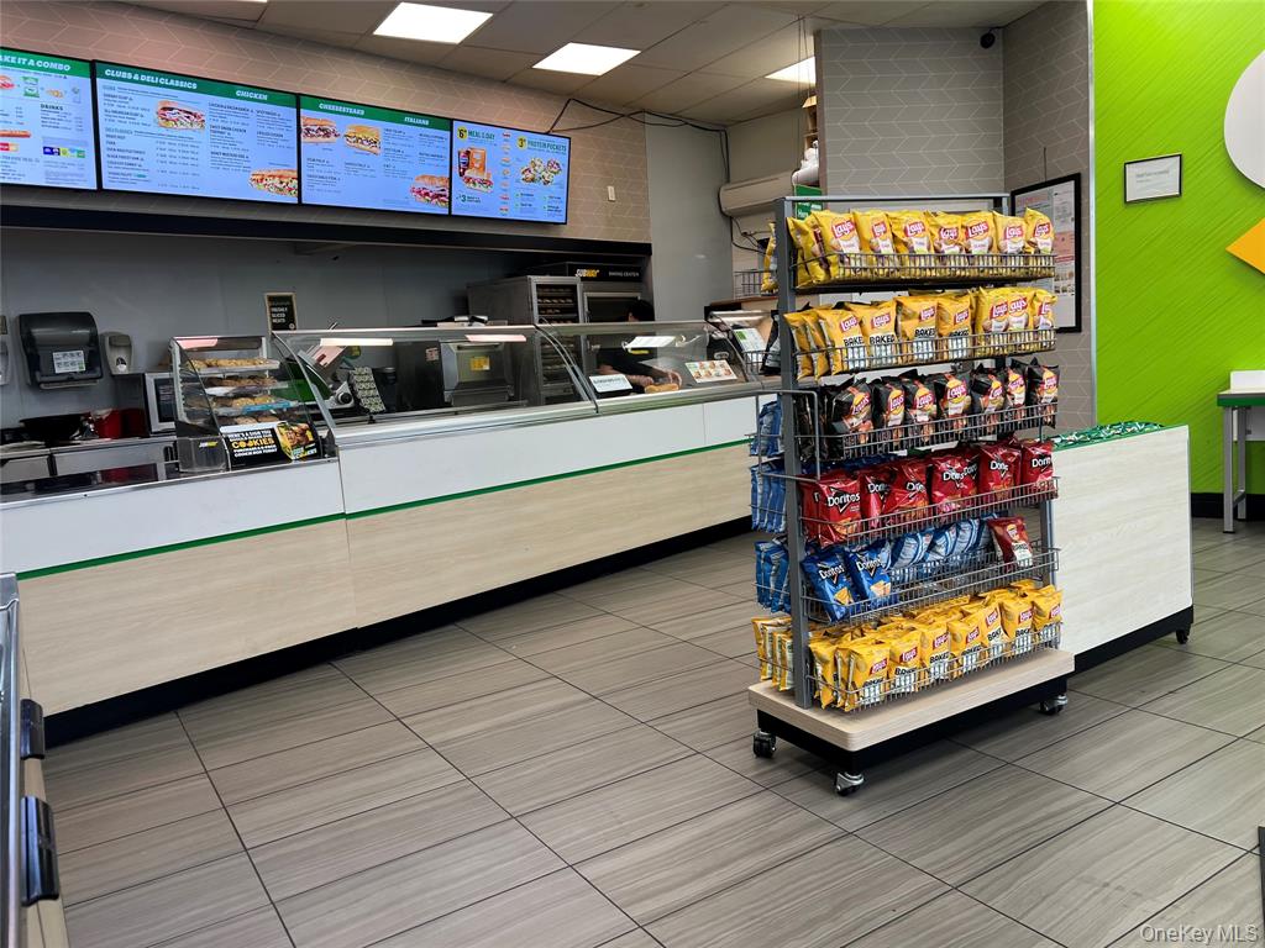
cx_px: 632
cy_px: 474
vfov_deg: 53.1
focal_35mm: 26
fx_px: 950
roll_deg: +4.2
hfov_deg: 67.3
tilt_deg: -6.6
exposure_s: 1/62
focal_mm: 5.7
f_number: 1.5
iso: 40
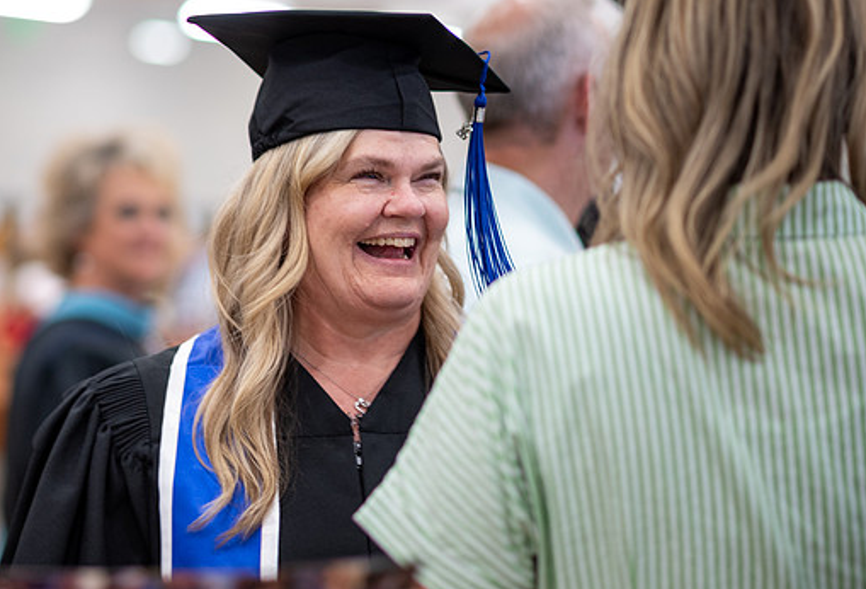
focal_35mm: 140
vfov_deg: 9.9
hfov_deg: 14.5
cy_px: 207
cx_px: 184
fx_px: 3388
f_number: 1.8
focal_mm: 85
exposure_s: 1/125
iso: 500
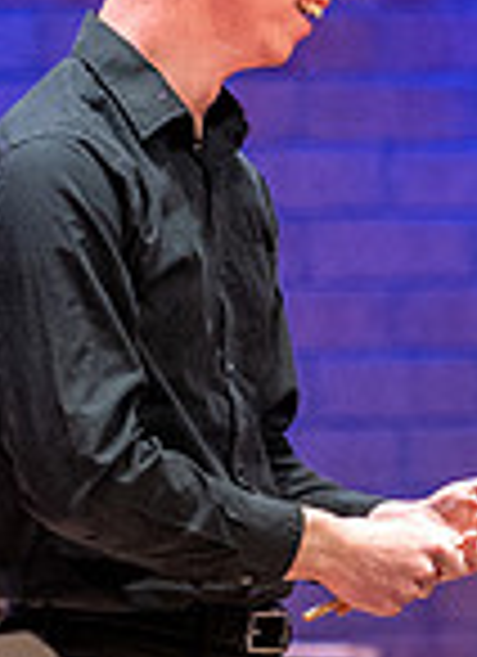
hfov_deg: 1.8
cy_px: -44
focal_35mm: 814
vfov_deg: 2.5
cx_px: 276
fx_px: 15274
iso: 3200
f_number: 2.8
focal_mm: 135
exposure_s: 1/320
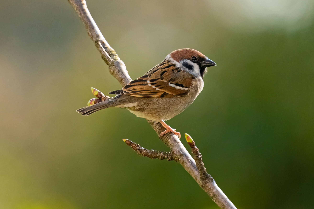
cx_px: 157
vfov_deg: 2.3
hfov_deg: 3.4
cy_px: 104
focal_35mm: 600
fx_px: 5233
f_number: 6.3
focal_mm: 600
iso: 2000
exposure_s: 1/1600
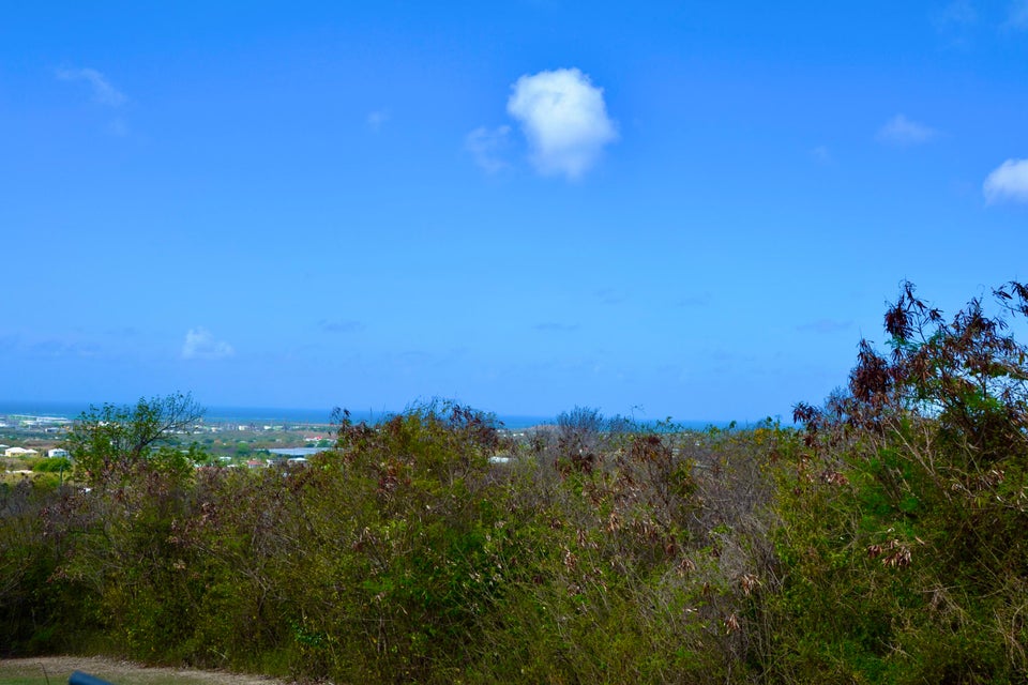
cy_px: 342
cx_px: 514
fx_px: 942
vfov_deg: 40.0
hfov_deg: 57.2
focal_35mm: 33
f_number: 8
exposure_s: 1/250
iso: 100
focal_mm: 22
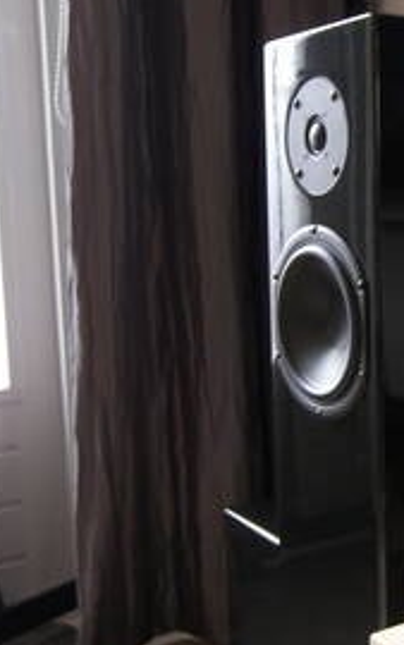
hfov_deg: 22.5
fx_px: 968
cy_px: 334
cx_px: 423
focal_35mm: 55
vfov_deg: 36.9
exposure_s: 1/8
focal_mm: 7.3
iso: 100
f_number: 3.2
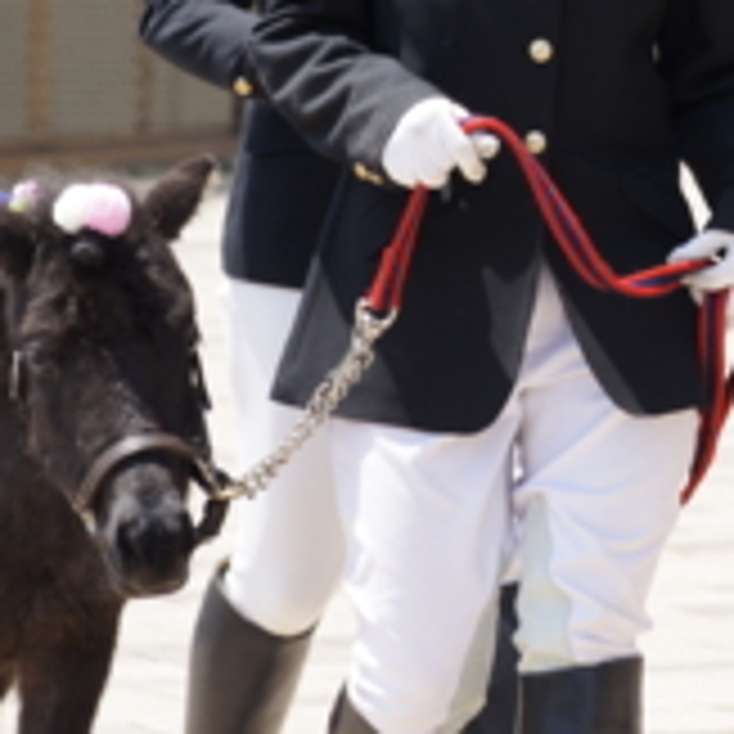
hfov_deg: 2.8
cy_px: 79
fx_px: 15151
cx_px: 959
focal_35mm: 632
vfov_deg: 2.8
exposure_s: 1/400
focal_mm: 135
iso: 200
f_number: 6.3
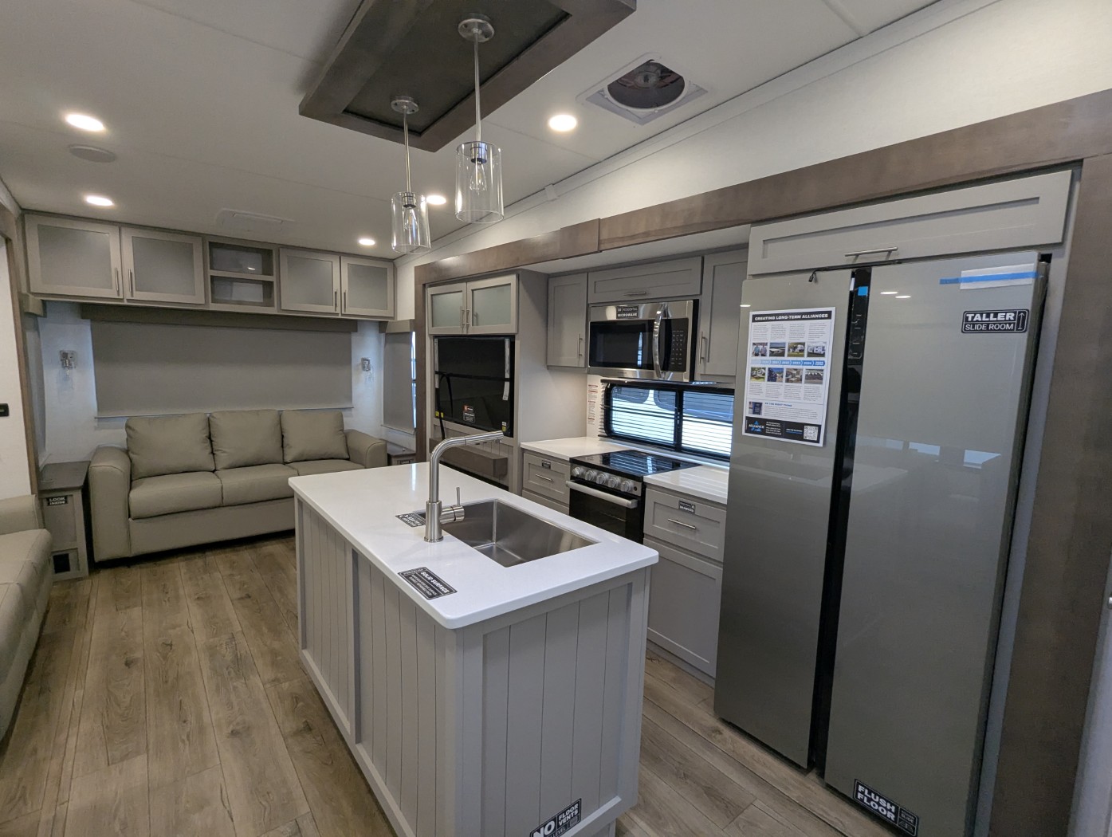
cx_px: 556
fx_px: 515
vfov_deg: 78.2
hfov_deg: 94.4
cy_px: 418
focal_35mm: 16
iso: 256
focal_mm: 2.35
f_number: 2.2
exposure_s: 1/136
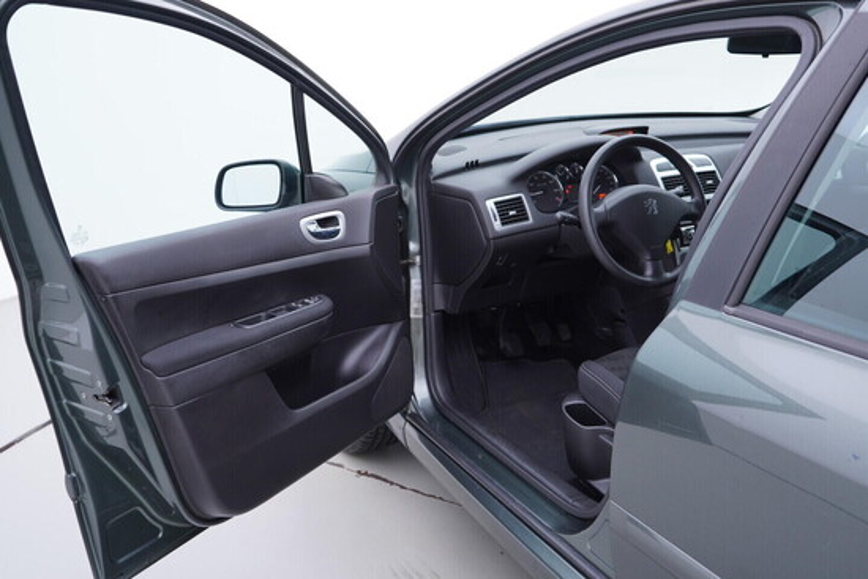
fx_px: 868
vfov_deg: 36.9
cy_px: 290
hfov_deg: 53.1
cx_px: 434
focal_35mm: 36
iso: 125
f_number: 2.8
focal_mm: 24
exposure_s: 1/40
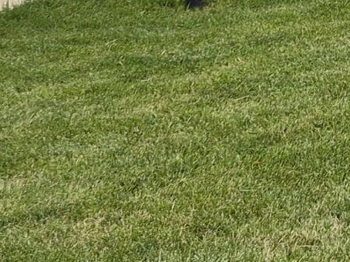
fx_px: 1536
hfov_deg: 9.3
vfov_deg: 9.2
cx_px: 1146
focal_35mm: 152
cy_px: -257
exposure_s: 1/1700
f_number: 1.8
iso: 25
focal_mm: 5.4
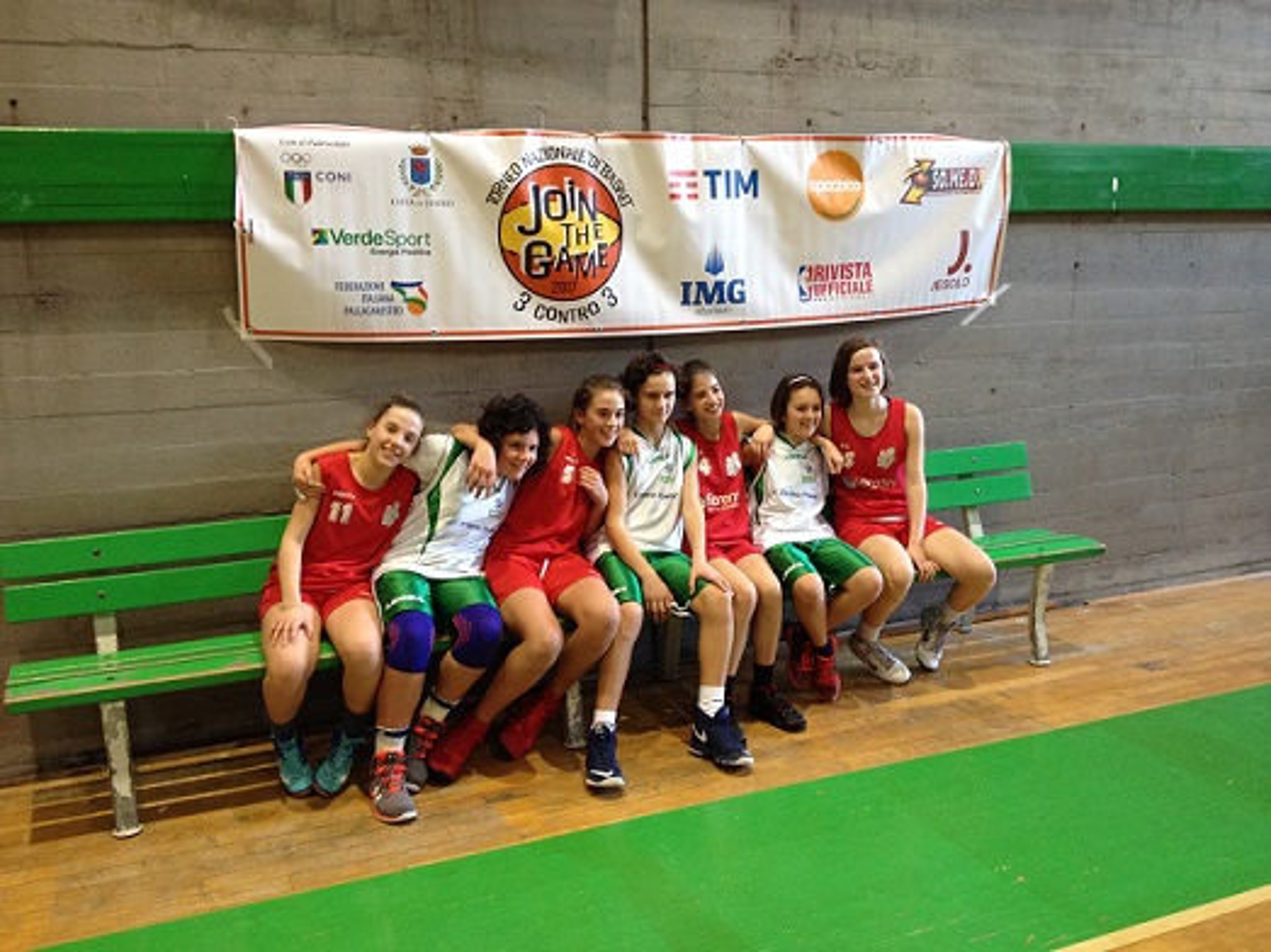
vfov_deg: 40.7
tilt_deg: -13.3
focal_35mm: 35
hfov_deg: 52.6
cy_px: 476
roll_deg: +1.9
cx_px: 636
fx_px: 1285
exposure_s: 1/20
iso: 125
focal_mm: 4.28
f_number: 2.4
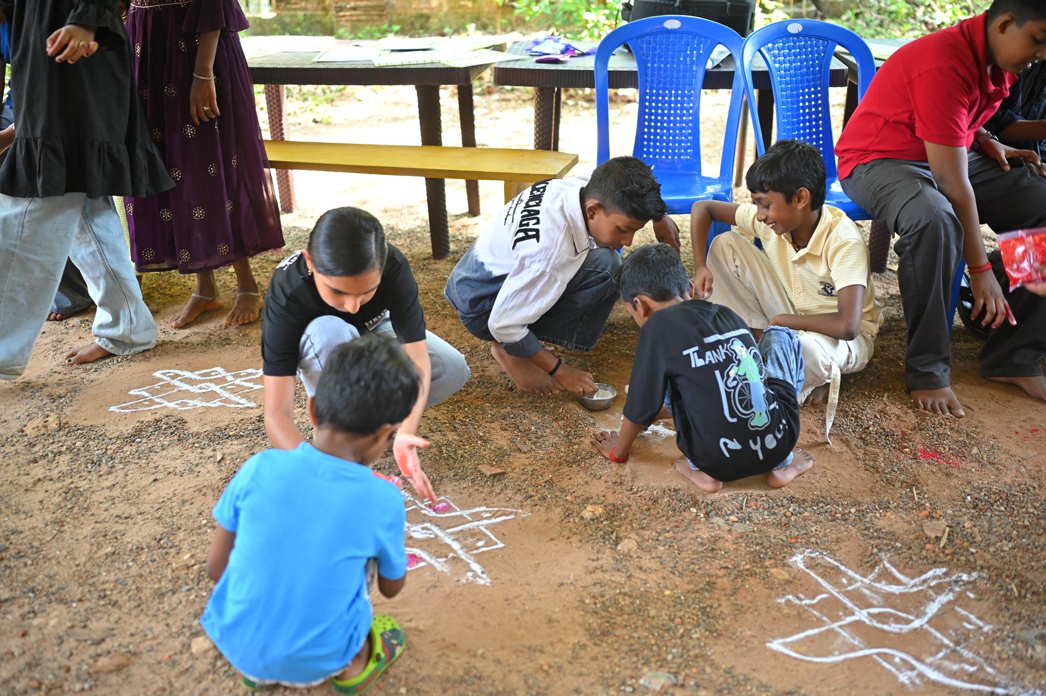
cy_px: 348
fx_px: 1016
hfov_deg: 54.5
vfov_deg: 37.8
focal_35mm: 35
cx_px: 523
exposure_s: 1/100
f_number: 2
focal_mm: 35
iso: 250
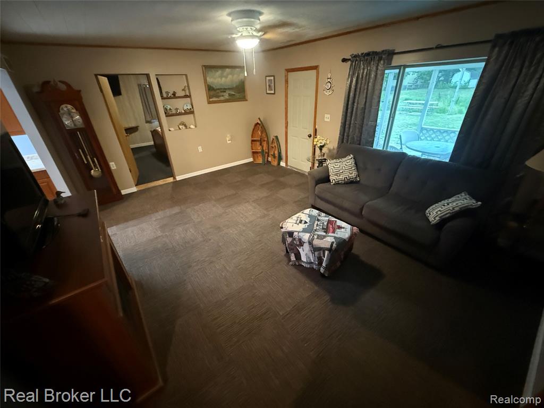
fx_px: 220
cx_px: 272
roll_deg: +2.1
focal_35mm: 14
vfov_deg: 85.7
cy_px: 204
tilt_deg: -27.8
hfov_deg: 102.1
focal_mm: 2.22
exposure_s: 1/30
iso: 1250
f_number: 2.2
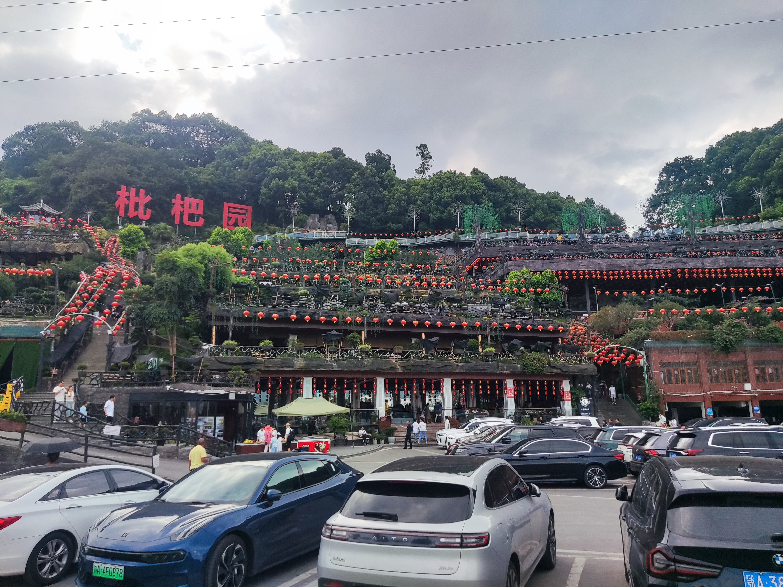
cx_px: 392
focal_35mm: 25
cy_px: 294
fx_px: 565
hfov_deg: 69.4
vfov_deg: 54.9
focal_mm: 4.71
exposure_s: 1/1079
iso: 50
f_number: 1.79
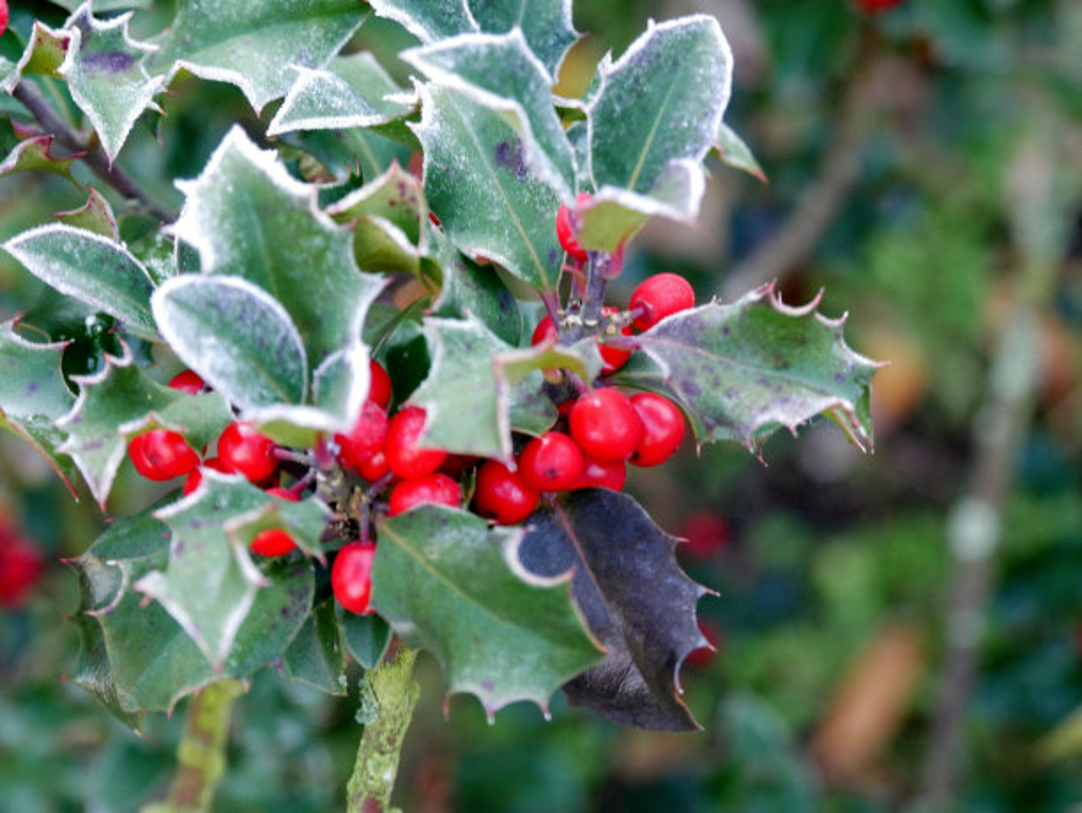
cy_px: 406
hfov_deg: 17.9
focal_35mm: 110
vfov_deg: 13.5
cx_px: 541
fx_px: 3441
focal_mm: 55
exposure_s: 1/125
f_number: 5.1
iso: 2000
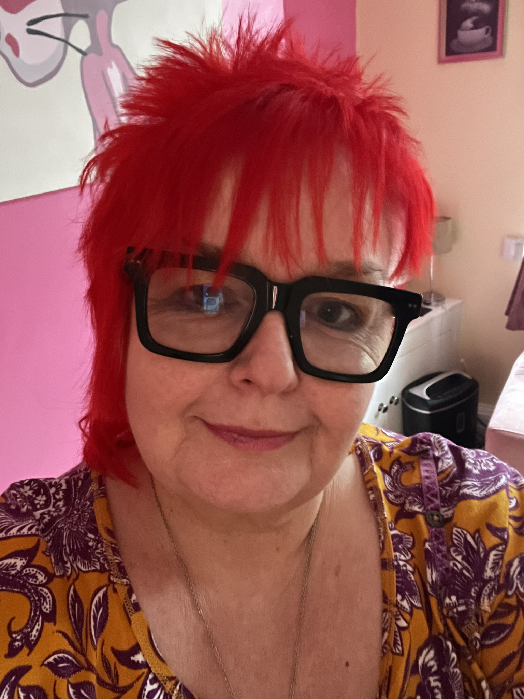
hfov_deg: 46.8
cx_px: 262
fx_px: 606
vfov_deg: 60.0
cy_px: 350
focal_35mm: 30
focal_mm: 2.71
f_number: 2.2
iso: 1600
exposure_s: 1/14
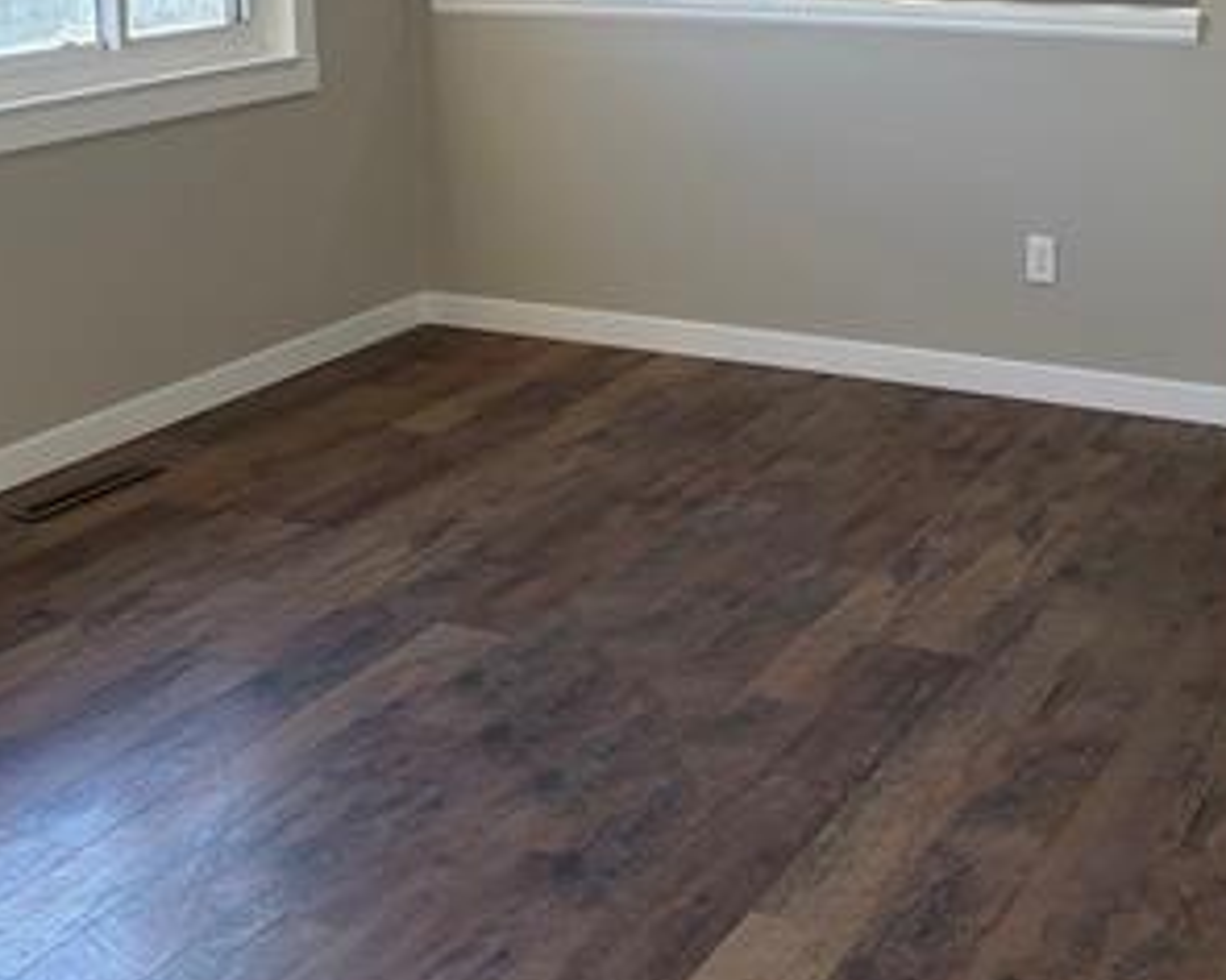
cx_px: 682
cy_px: 48
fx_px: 1996
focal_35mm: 55
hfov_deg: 34.1
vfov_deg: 26.4
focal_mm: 5.96
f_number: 1.6
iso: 125
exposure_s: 1/189
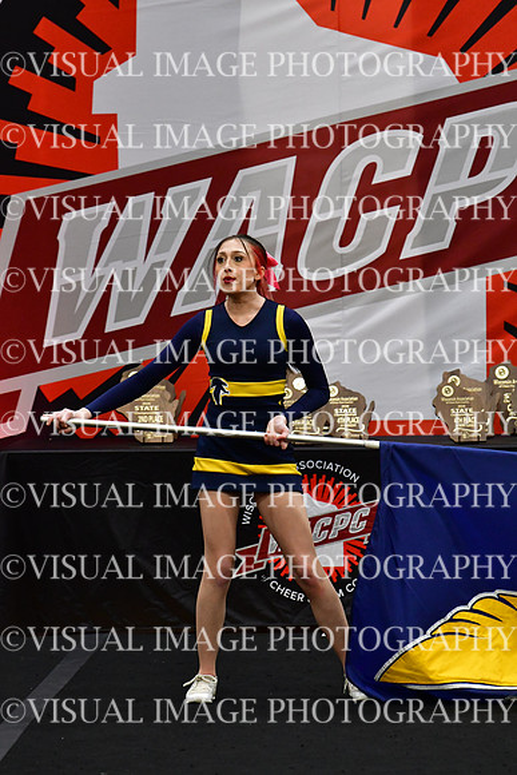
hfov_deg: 4.6
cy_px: 388
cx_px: 258
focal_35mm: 300
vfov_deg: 6.9
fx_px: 6458
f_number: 4
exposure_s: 1/500
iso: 4000
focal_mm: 200
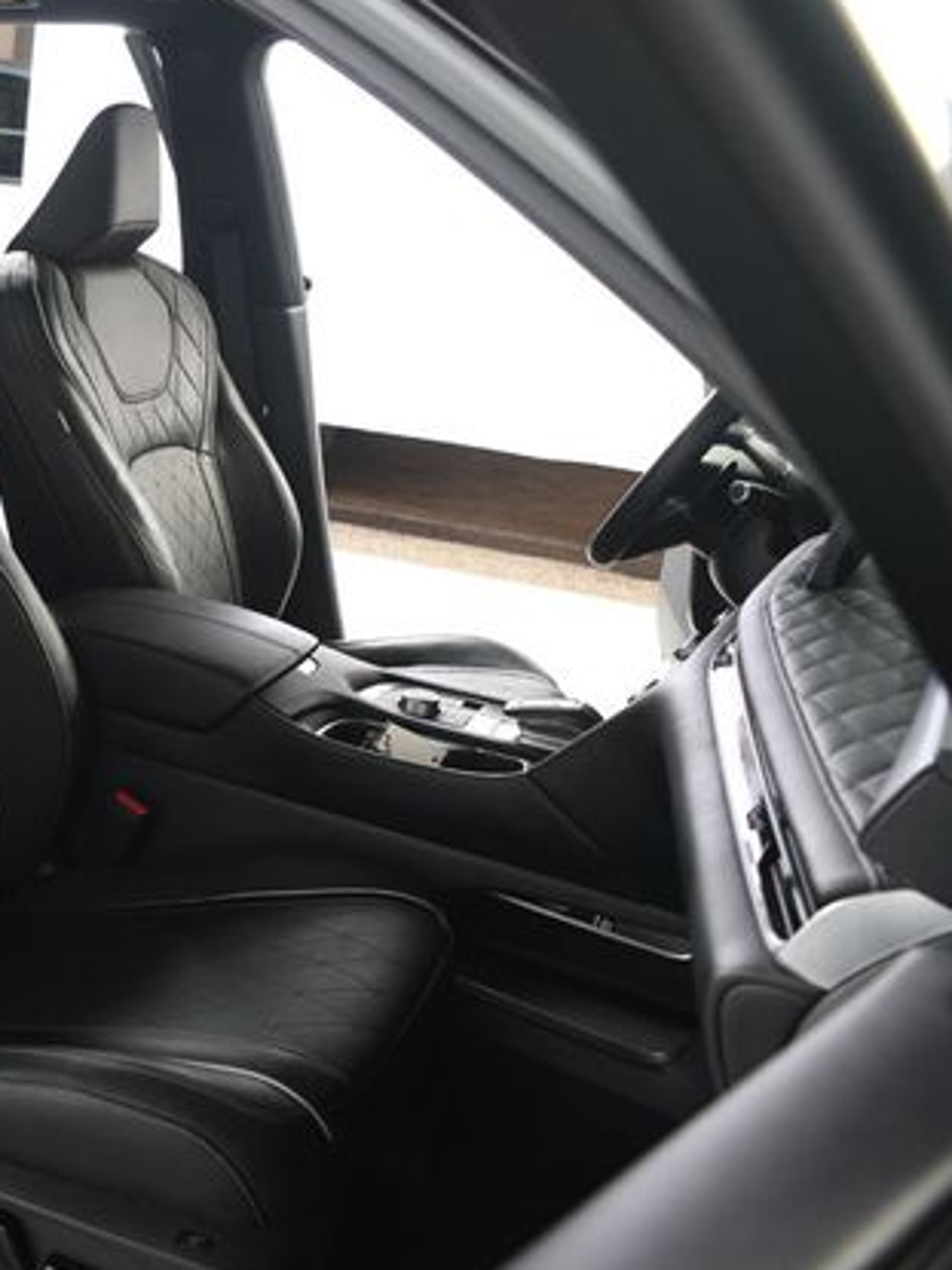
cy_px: 633
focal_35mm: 40
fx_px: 1468
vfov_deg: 46.8
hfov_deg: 33.6
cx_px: 58
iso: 100
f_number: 3.5
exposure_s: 1/160
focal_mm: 18
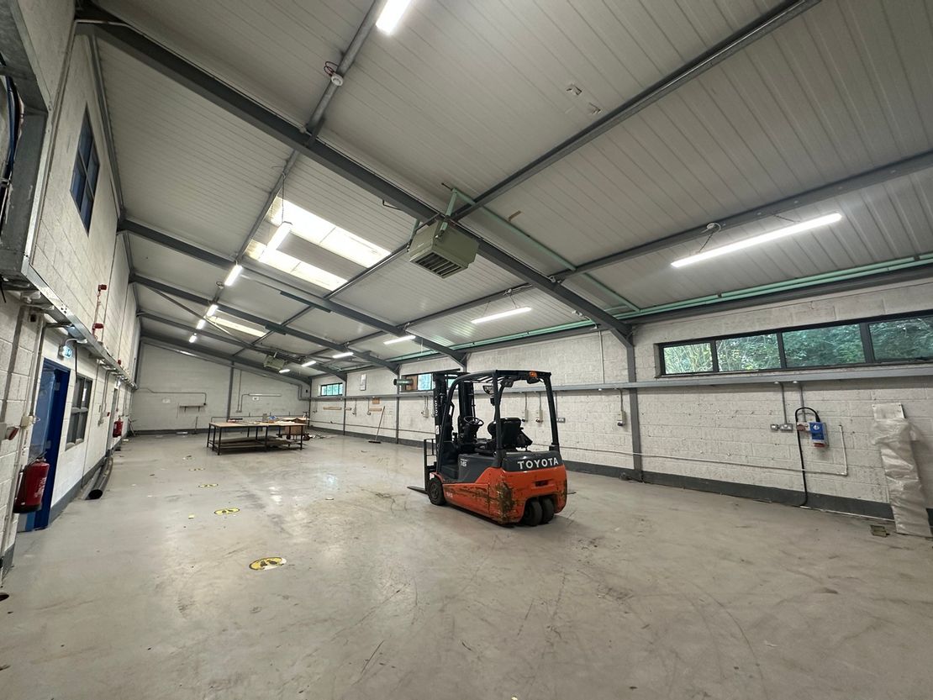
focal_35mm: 14
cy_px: 350
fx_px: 377
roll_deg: +0.0
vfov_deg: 85.7
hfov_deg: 102.1
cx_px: 466
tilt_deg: +8.1
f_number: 2.2
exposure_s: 1/100
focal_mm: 2.22
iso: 200
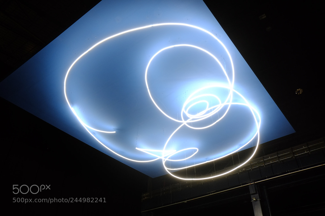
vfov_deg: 44.9
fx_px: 262
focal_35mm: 29
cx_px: 162
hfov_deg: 63.7
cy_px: 108
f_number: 2.8
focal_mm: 19.6
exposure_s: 1/13
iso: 500
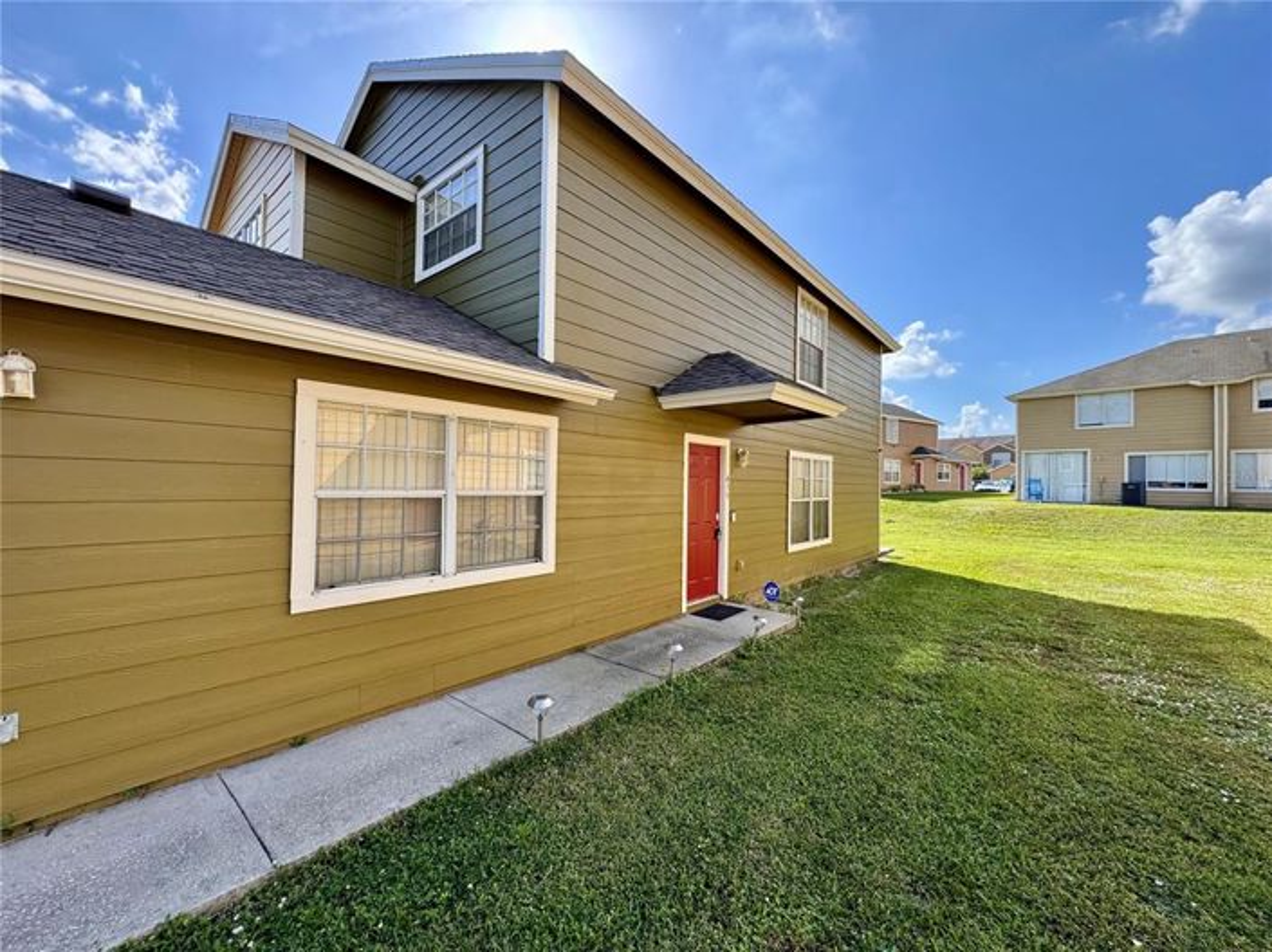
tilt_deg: -0.8
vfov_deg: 85.6
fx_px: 514
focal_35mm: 14
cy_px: 476
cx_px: 636
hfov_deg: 102.1
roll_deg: -1.1
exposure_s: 1/734
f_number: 2.2
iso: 50
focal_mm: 2.22
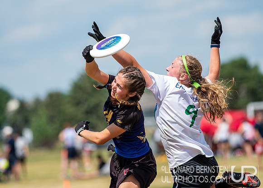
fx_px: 3547
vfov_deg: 3.0
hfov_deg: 4.2
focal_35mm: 475
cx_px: 121
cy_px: 93
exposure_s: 1/2500
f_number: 5
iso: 400
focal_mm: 300
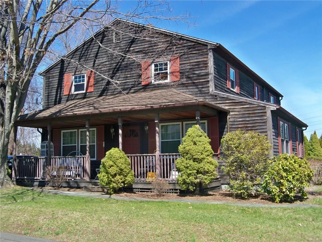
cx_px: 161
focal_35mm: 42
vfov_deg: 34.3
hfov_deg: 44.8
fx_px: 391
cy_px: 121
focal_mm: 7.5
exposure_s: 1/400
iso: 80
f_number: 3.7
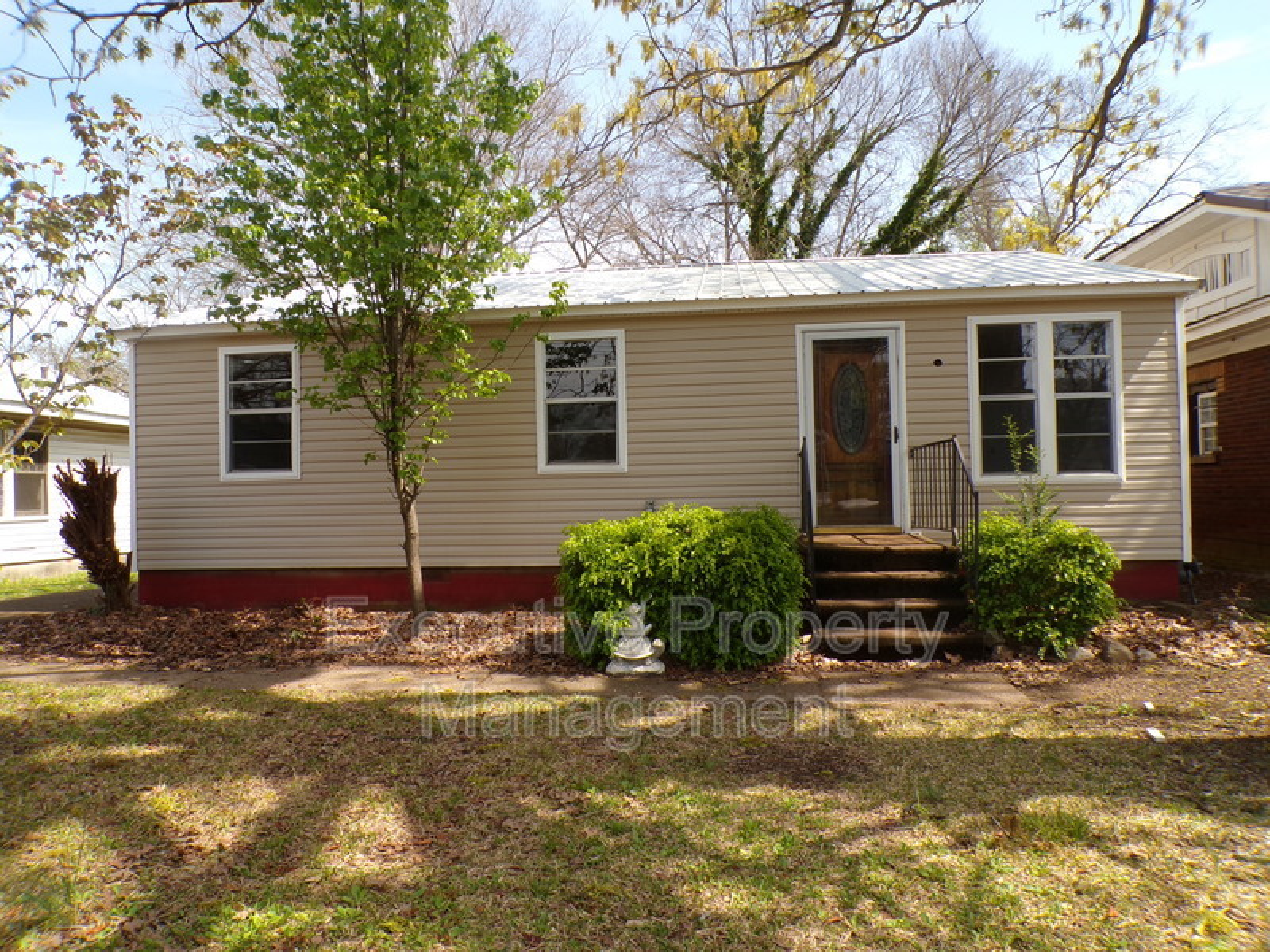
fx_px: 881
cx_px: 635
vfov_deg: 56.8
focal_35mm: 24
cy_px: 476
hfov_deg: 71.6
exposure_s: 1/140
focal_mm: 4.3
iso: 100
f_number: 5.8
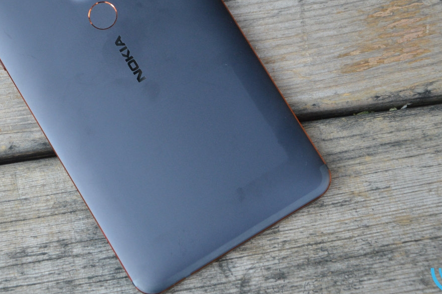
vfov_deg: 8.7
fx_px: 1926
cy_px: 72
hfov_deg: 13.1
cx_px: 138
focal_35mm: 157
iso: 450
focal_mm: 58
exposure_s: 1/125
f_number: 5
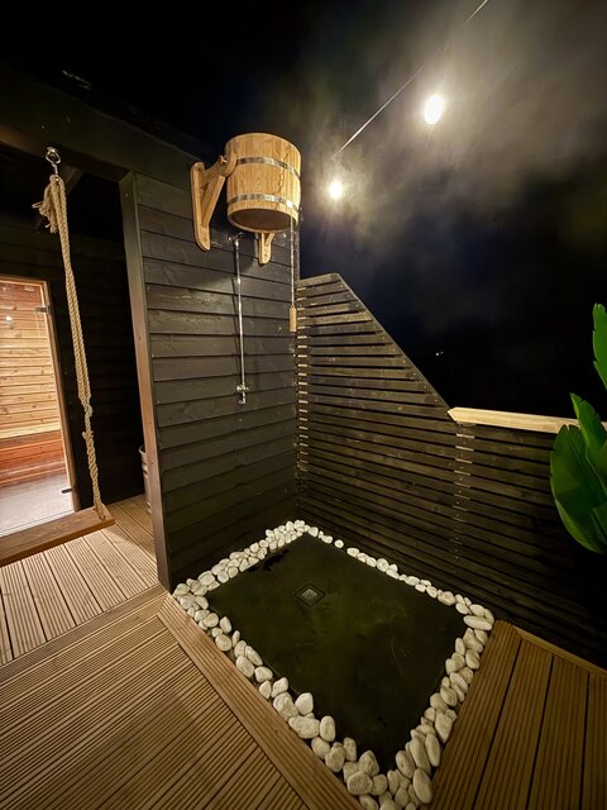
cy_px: 405
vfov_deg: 102.1
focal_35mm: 14
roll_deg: +1.3
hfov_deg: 85.7
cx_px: 304
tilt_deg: -8.5
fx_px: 327
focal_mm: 2.22
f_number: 2.2
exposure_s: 1/10
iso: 800
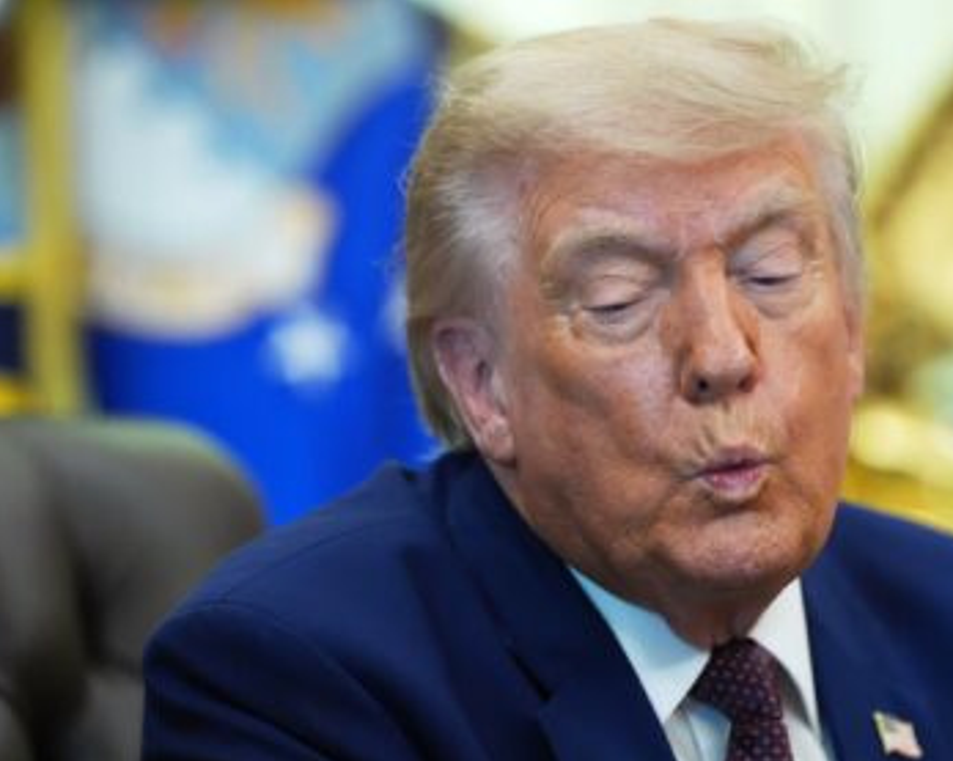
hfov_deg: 10.6
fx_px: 5129
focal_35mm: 182
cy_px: 382
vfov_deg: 8.5
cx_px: 500
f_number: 3.5
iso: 5000
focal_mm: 160
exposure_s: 1/400
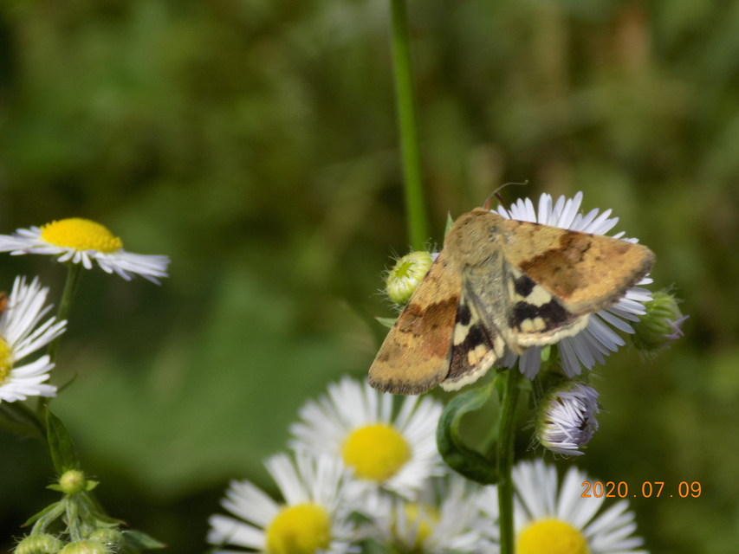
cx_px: 370
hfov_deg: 16.7
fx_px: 2519
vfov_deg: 12.6
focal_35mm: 118
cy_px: 277
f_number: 4.8
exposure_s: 1/500
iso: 80
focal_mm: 20.9
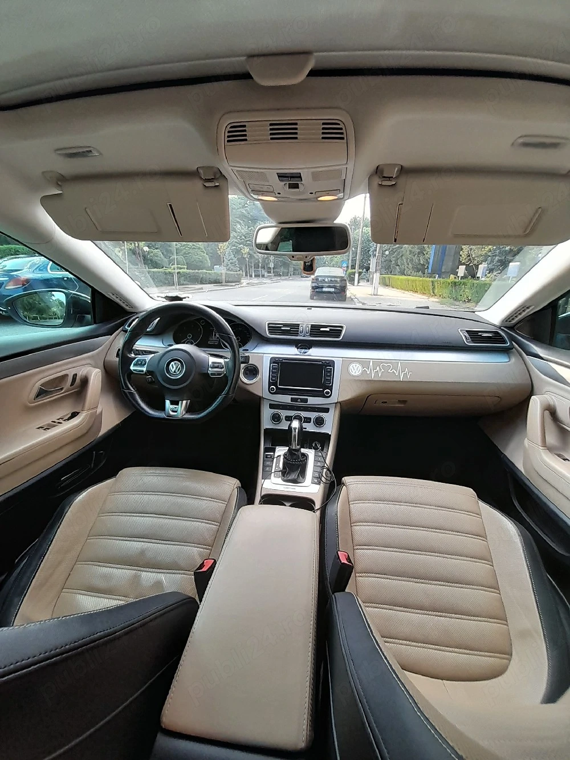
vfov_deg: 106.2
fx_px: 285
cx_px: 285
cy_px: 380
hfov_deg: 89.9
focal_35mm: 13
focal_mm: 1.13
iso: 50
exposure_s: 1/40
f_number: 2.2
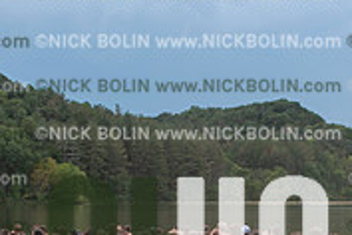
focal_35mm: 85
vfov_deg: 15.6
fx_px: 831
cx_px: 187
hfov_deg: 23.9
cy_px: 272
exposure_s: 1/800
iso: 160
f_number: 3.2
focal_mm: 26
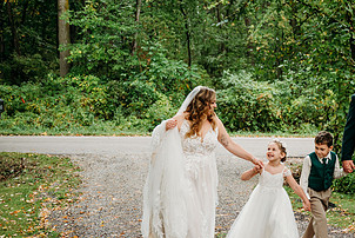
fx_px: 928
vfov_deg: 14.6
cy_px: 103
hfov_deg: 21.1
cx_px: 331
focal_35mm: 94
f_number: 3.2
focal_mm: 49
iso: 200
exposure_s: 1/500
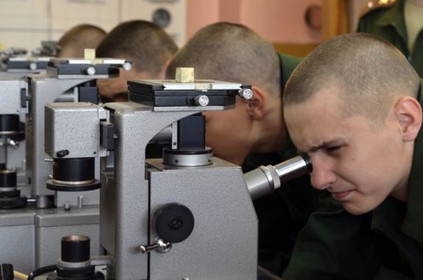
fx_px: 950
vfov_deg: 16.8
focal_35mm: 81
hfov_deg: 25.1
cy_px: 122
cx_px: 252
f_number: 4
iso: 500
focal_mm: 38
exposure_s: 1/60
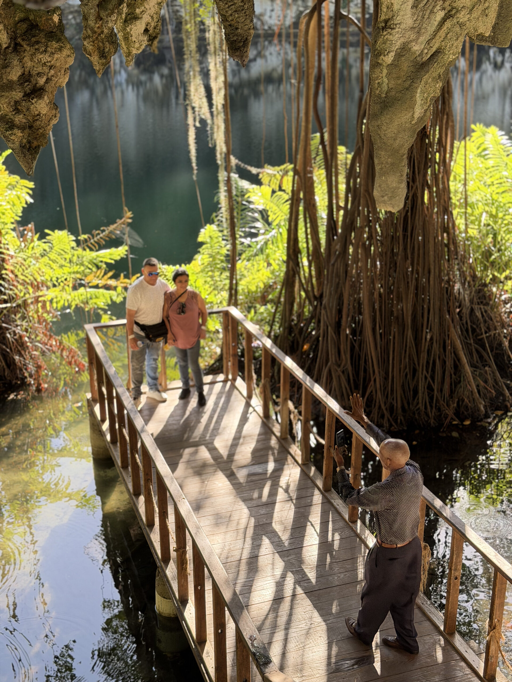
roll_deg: +1.5
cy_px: 341
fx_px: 947
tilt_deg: -21.2
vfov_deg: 39.7
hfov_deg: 30.3
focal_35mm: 48
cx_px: 256
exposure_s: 1/272
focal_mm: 6.76
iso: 80
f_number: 1.78
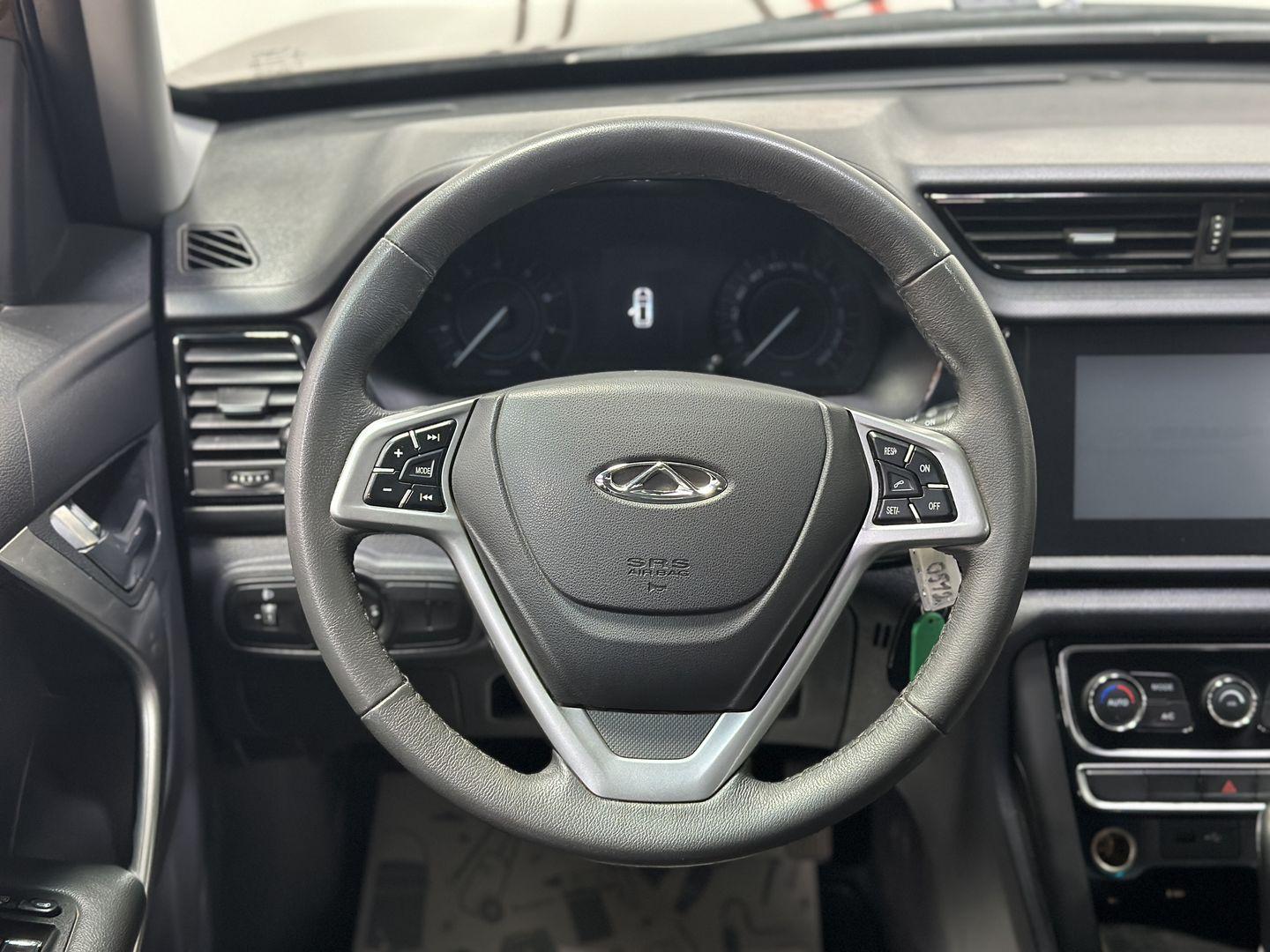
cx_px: 635
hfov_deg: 39.7
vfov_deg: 30.3
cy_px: 476
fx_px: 1761
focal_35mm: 48
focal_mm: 6.86
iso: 400
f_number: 1.78
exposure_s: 1/33
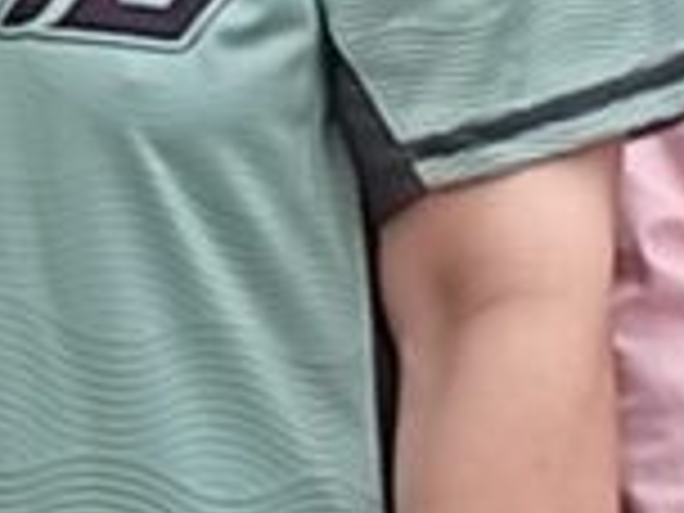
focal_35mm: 489
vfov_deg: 3.0
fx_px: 9662
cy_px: -346
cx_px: -916
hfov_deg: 4.0
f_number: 1.8
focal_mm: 3.98
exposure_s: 1/123
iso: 50
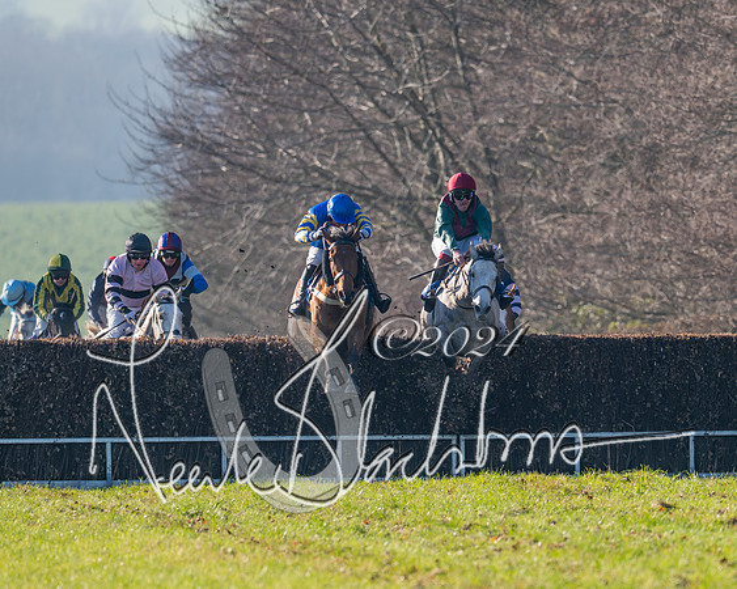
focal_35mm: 872
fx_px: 19015
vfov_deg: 1.8
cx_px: 477
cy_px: 280
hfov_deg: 2.2
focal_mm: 400
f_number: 5
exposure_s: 1/2000
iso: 400
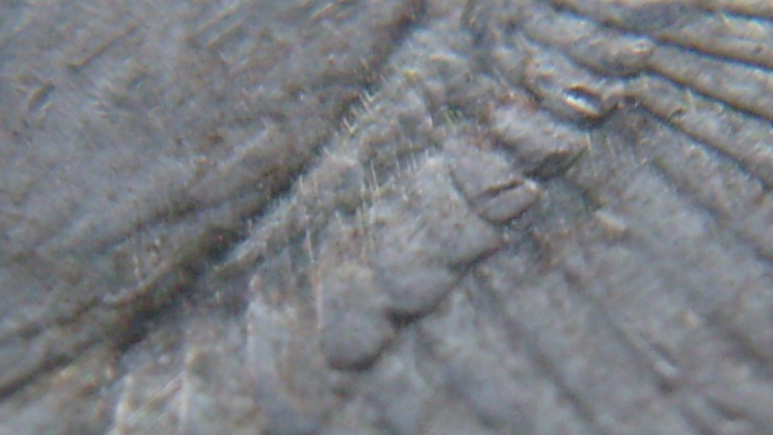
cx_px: 374
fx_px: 820
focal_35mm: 40
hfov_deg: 50.5
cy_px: 194
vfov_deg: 29.7
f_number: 2.8
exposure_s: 1/45
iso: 200
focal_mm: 5.8
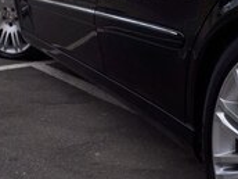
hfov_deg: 24.8
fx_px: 536
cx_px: 176
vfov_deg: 18.2
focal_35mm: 78
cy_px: -18
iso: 40
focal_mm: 3.6
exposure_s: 1/348
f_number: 1.9
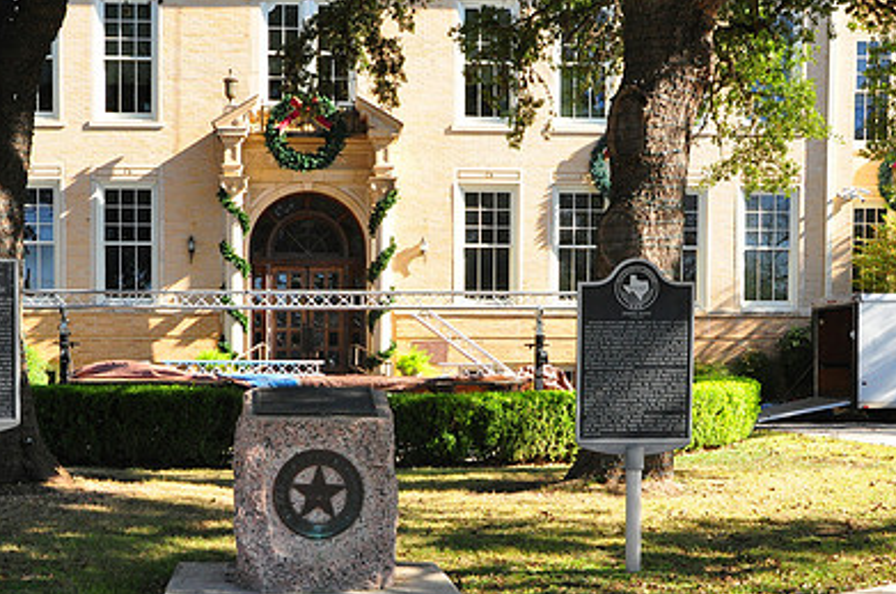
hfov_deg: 40.3
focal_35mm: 49
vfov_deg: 27.2
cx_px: 374
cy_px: 407
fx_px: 1217
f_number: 8
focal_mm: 22
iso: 800
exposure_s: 1/250
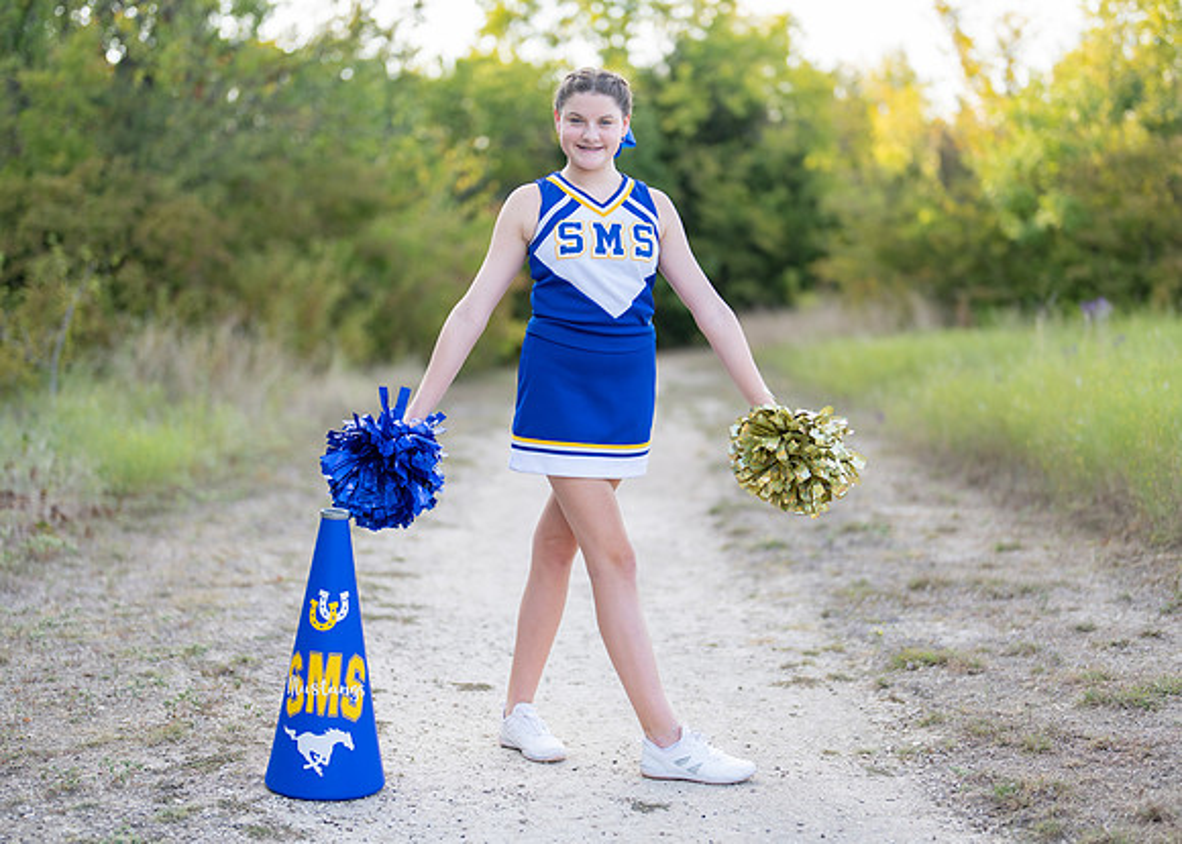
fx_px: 1944
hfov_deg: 33.8
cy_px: 417
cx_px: 610
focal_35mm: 58
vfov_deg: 24.5
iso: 100
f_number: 1.2
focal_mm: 50
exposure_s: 1/1000
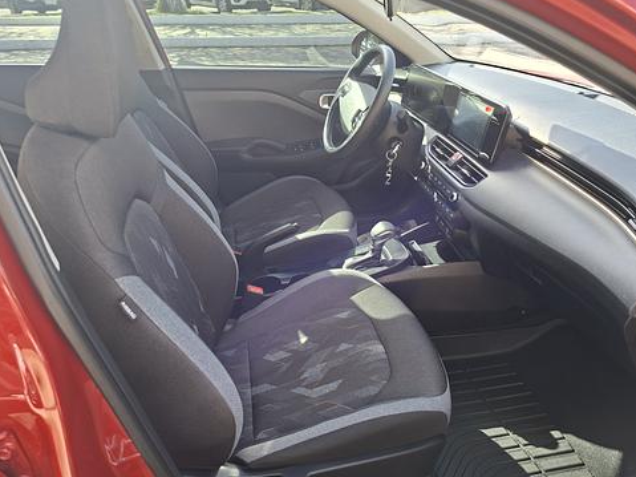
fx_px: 441
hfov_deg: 71.6
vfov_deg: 56.8
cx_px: 308
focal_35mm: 24
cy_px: 238
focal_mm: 5.54
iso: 50
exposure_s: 1/124
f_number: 1.8
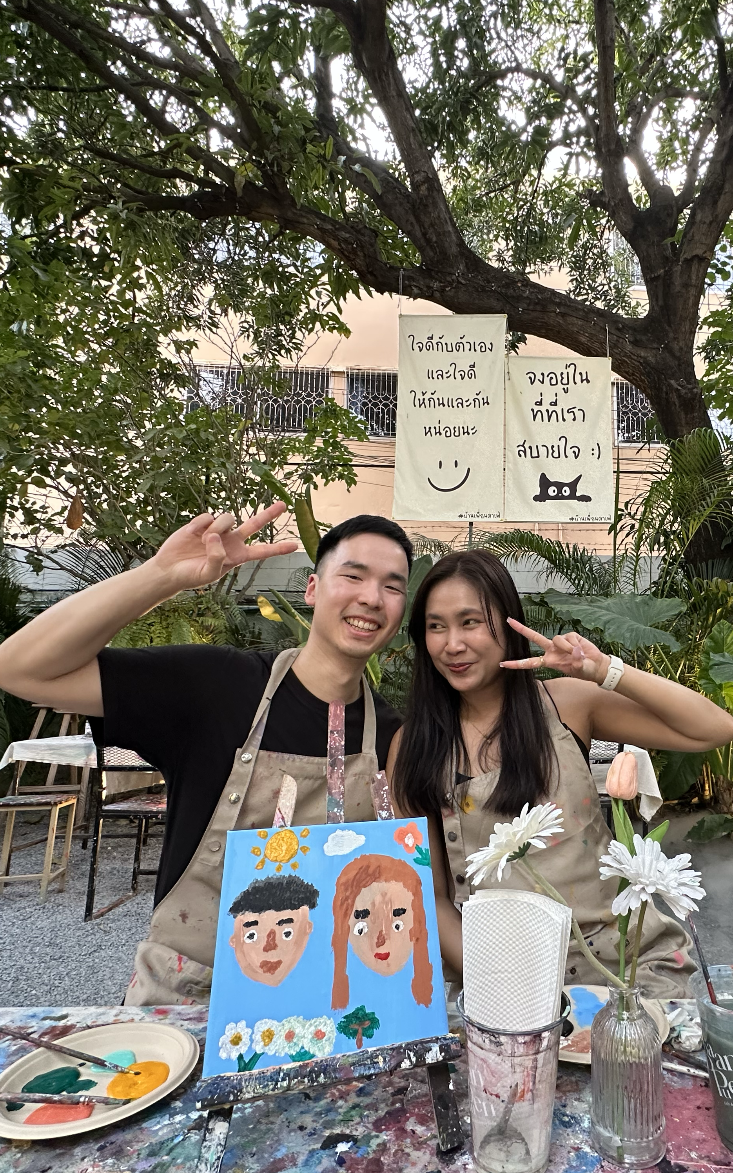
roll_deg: +0.1
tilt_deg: +8.0
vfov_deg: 85.1
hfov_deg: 58.0
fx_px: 639
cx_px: 504
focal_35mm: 20
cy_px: 581
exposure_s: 1/50
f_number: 2.2
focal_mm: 2.22
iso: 250
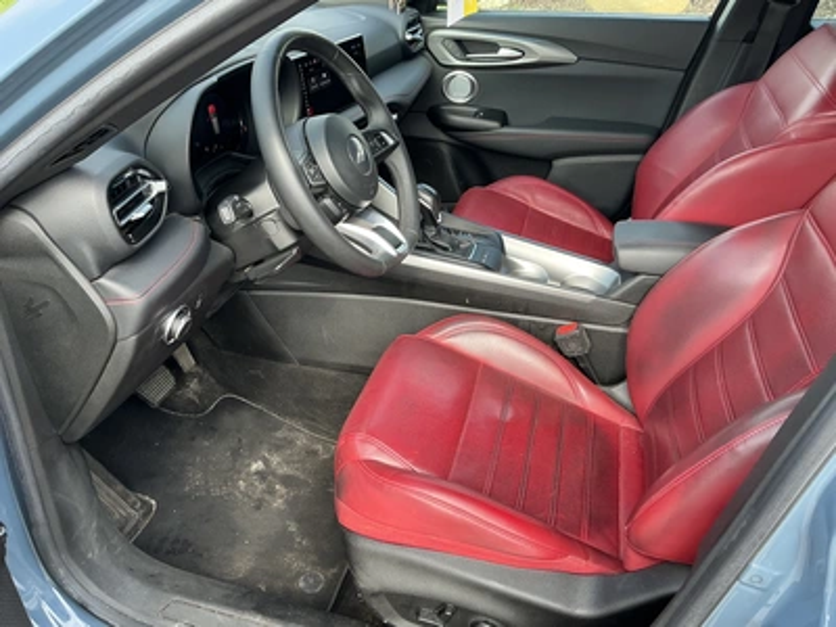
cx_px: 418
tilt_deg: -32.9
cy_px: 314
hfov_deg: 63.4
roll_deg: -4.1
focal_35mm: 28
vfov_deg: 49.7
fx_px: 676
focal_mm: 3
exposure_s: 1/122
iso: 25
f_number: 1.8
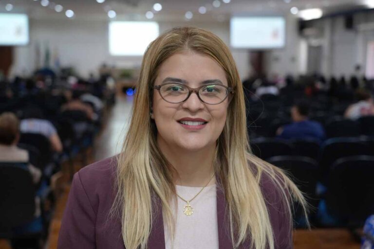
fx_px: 561
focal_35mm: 54
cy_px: 124
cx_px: 187
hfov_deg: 36.9
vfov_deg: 25.1
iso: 5000
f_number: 4
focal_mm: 54
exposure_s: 1/160
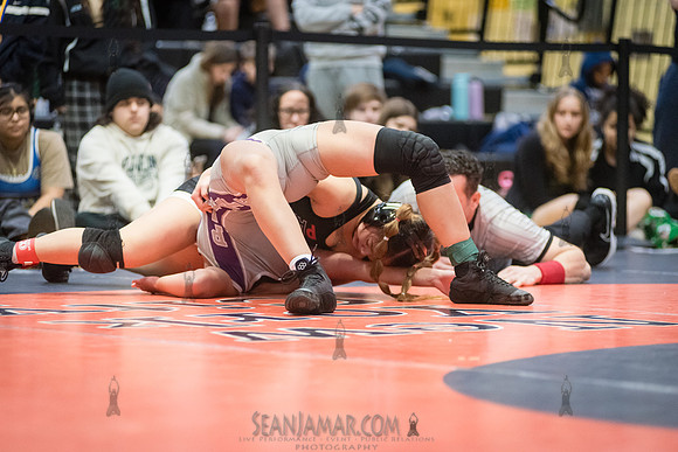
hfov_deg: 13.2
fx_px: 2936
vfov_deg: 8.8
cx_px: 339
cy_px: 226
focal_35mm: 156
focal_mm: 155
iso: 8000
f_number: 3.2
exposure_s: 1/500
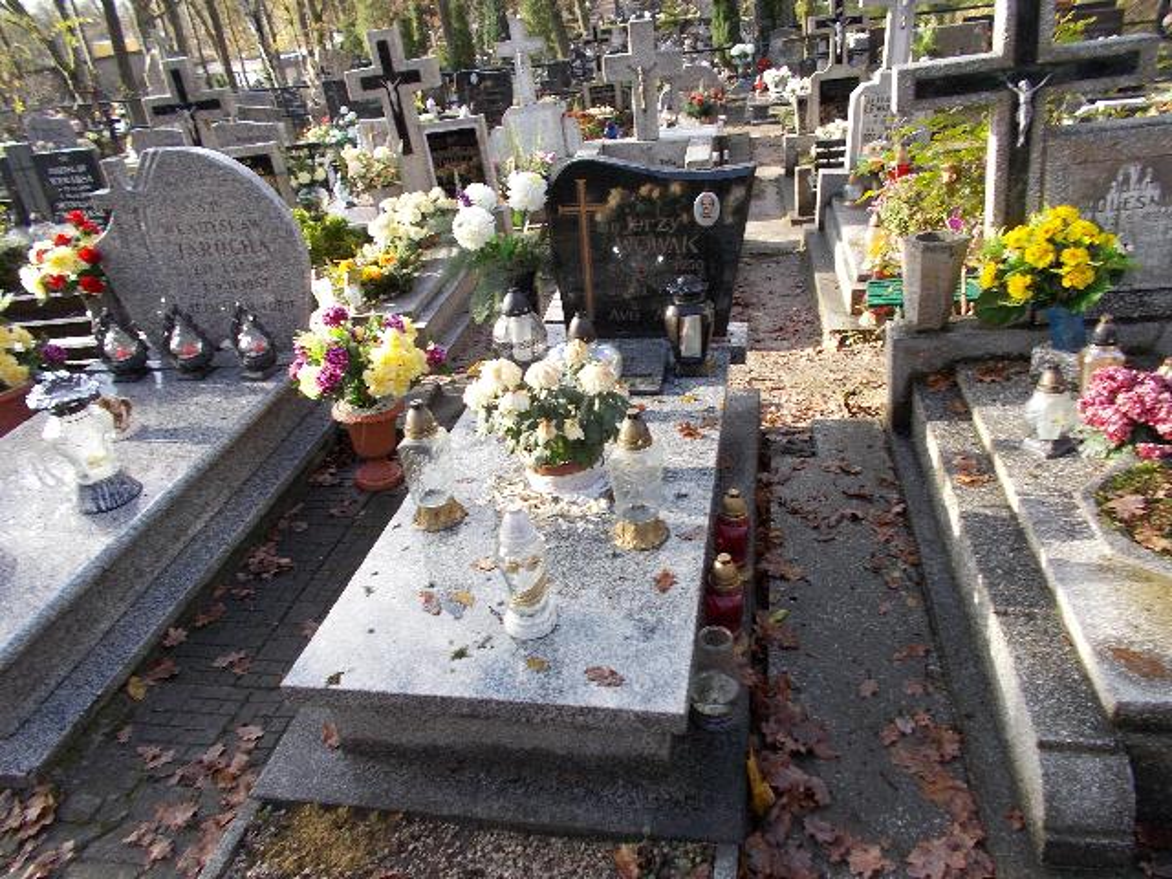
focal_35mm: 26
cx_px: 586
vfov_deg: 53.1
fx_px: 880
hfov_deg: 67.3
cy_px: 440
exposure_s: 1/100
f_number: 3.2
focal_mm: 4.6
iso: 80
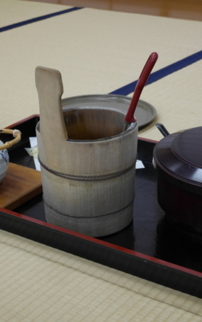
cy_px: 161
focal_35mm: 77
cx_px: 105
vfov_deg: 26.8
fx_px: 678
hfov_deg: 17.0
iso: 1250
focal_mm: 27
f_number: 5.3
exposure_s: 1/60
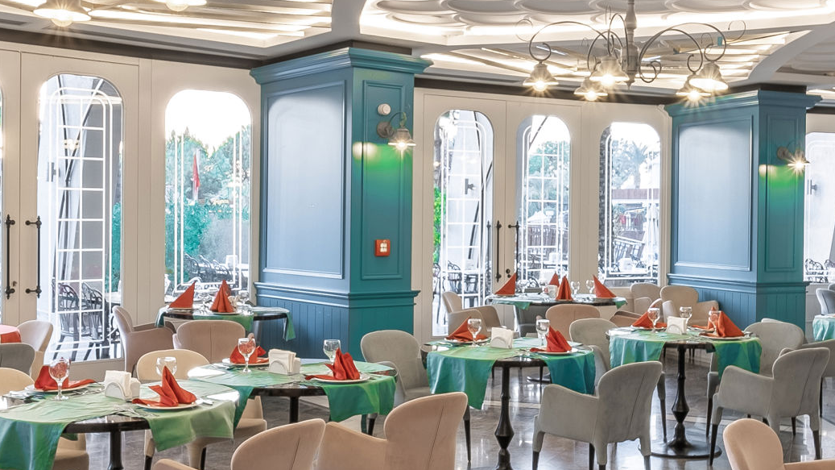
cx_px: 466
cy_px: 223
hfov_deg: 43.7
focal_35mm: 47
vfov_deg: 25.4
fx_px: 1040
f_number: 7.1
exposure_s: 1/3
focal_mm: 10
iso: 160
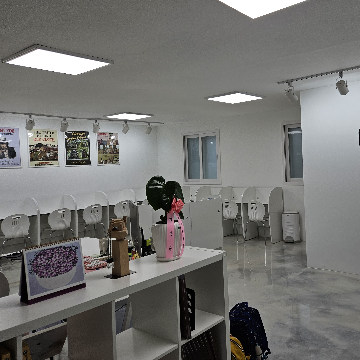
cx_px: 256
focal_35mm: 30
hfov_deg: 52.4
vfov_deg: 54.0
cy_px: 166
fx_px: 353
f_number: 1.8
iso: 25
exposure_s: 1/151
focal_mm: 5.4
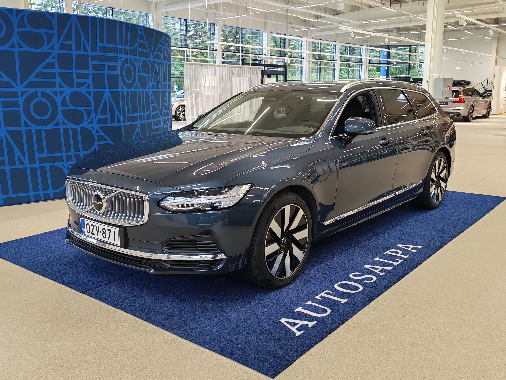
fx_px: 497
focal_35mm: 34
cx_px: 253
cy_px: 190
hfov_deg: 54.0
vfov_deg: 41.8
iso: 319
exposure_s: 1/100
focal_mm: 6.12
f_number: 1.9
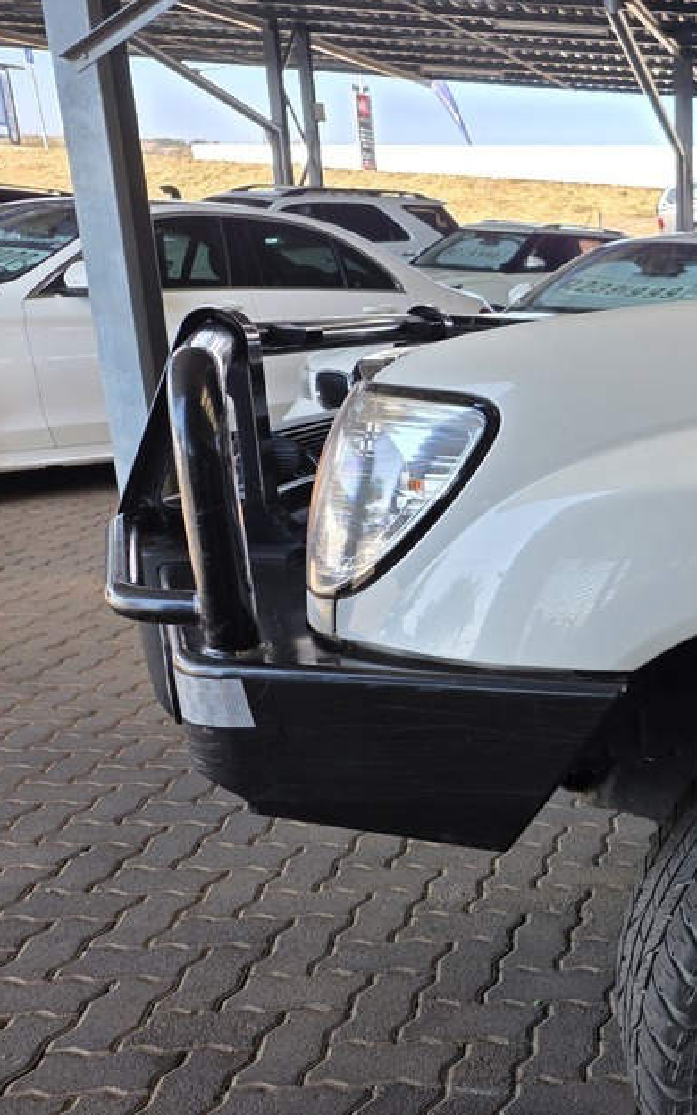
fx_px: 1216
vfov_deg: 48.9
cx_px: 906
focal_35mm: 40
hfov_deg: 26.9
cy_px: 684
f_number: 1.7
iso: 32
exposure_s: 1/180
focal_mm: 6.25
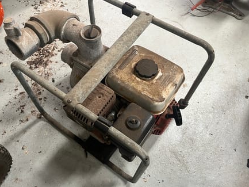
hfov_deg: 59.8
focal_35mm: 30
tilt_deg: -62.1
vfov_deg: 46.8
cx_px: 110
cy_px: 98
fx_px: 216
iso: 160
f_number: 1.6
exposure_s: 1/50
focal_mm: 5.1
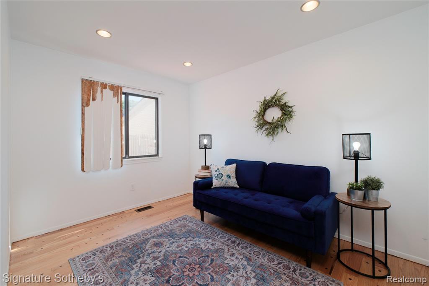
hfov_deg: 100.4
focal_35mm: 15
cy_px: 143
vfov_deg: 77.3
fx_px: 179
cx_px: 214
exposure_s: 1/125
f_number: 7.1
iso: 640
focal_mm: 10
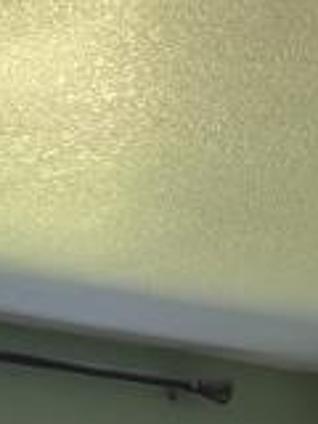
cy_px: 894
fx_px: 2633
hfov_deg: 6.9
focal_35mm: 215
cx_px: 323
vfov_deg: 8.6
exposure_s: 1/120
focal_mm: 6.25
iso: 125
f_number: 1.7
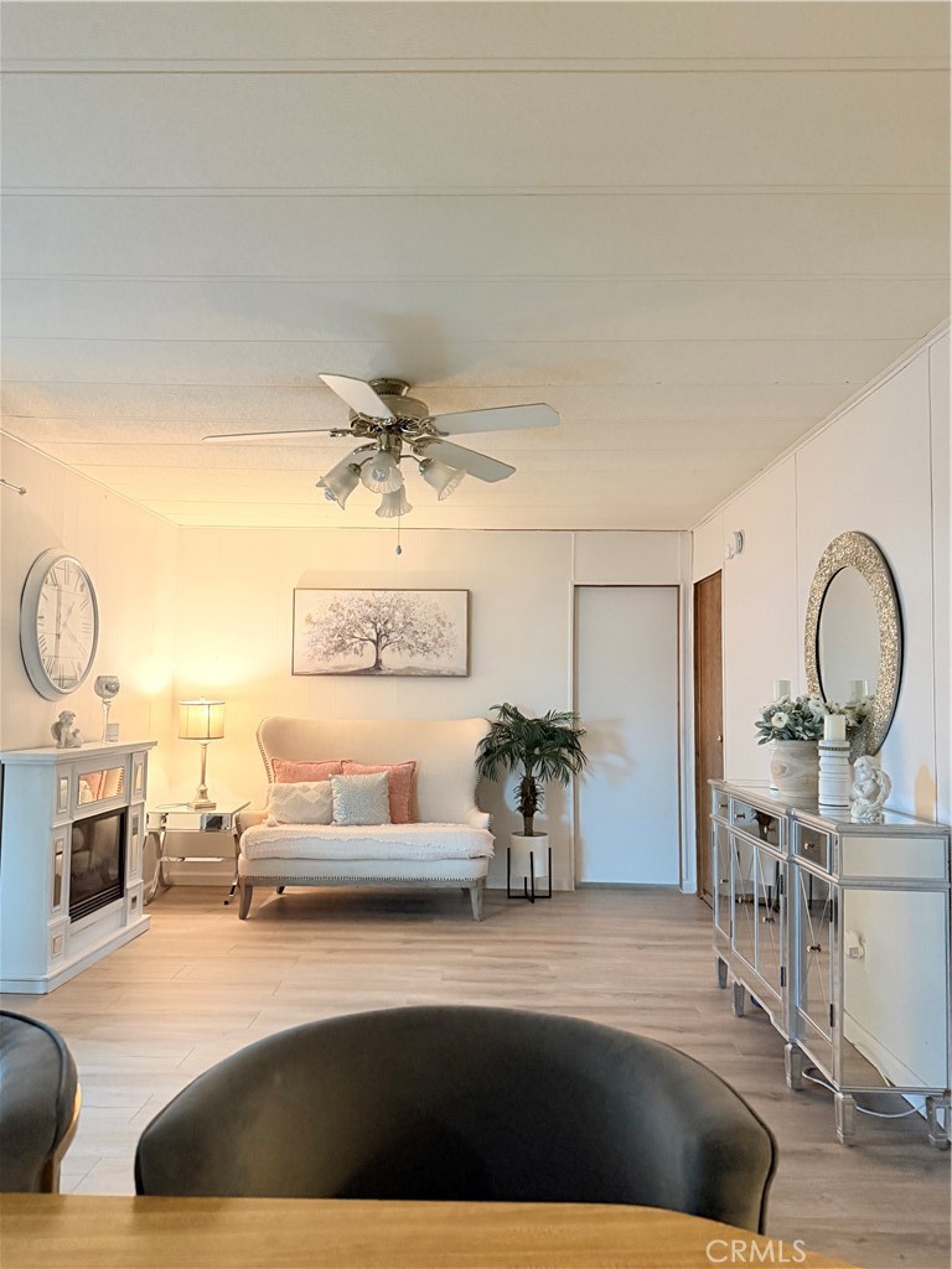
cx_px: 476
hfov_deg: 56.8
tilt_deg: +3.1
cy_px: 634
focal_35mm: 24
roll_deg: -1.1
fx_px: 880
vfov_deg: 71.6
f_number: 1.78
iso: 800
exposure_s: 1/60
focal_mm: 6.76
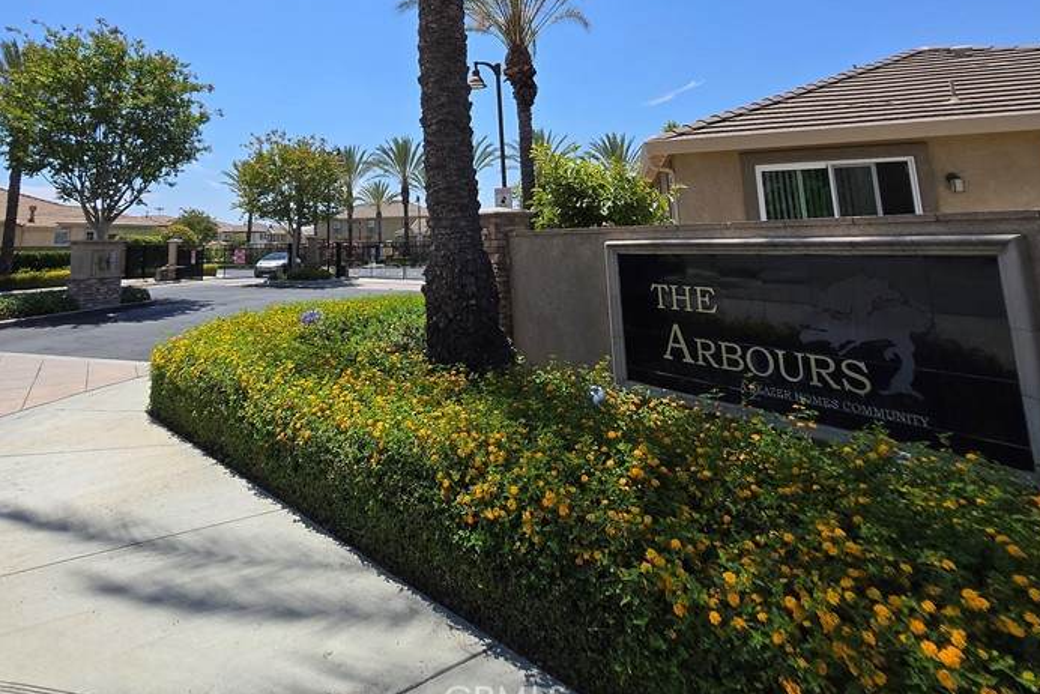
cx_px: 407
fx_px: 578
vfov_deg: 57.6
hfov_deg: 82.8
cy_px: 144
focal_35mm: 20
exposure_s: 1/1255
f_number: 2.2
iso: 25
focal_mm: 1.7
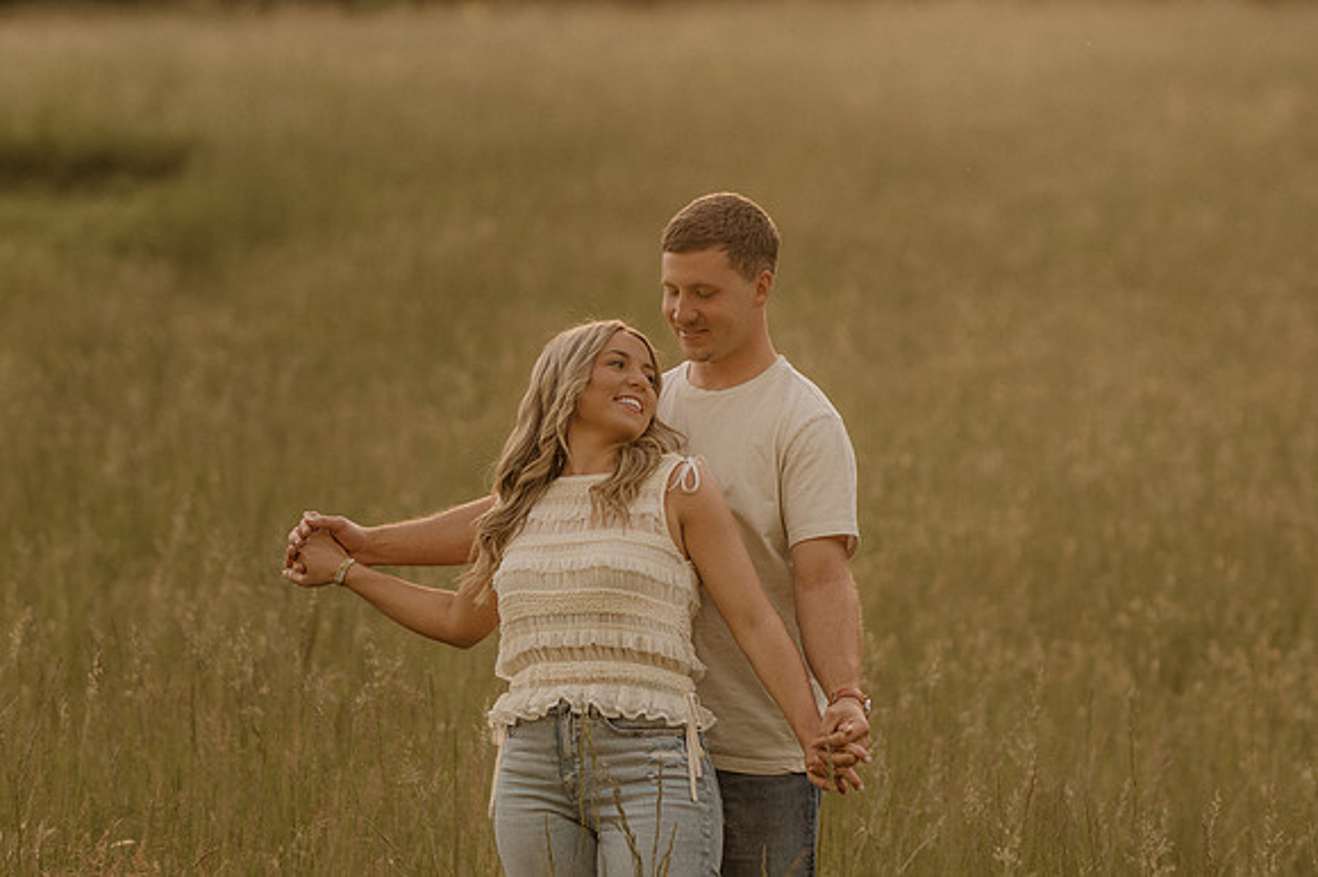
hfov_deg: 16.1
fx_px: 4647
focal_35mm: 127
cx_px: 659
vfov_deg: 10.8
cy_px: 438
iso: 250
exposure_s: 1/1250
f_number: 2
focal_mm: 85
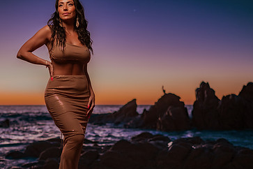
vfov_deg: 23.6
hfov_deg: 34.9
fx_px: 401
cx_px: 94
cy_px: 115
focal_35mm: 57
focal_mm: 35
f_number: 1.8
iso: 800
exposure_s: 1/200
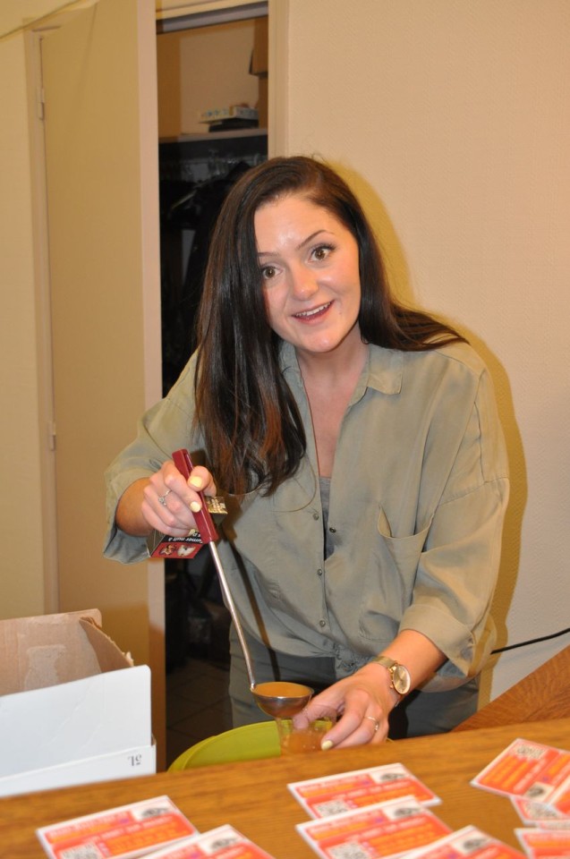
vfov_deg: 43.7
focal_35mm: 45
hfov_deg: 29.8
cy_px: 430
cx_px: 285
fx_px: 1072
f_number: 4.2
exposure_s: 1/60
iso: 800
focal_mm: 30
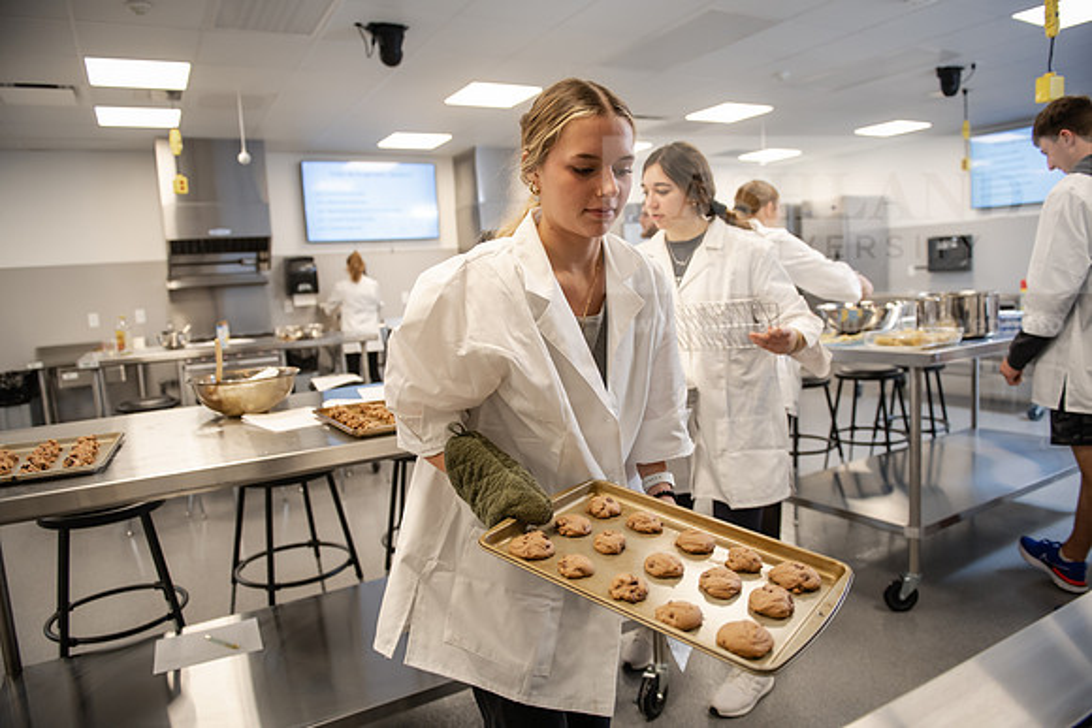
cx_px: 546
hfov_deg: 73.7
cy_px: 364
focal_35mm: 24
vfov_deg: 53.2
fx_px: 728
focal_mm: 24
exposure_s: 1/200
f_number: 3.2
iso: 800
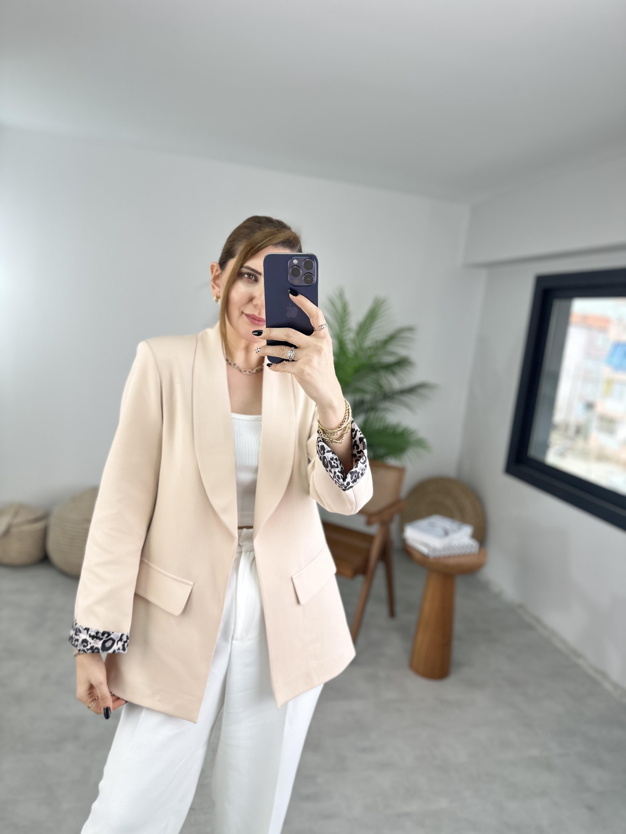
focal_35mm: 24
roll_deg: -5.9
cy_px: 417
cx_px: 313
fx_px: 579
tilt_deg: -18.3
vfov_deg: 71.6
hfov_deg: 56.8
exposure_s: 1/198
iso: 64
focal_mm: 6.86
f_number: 1.78
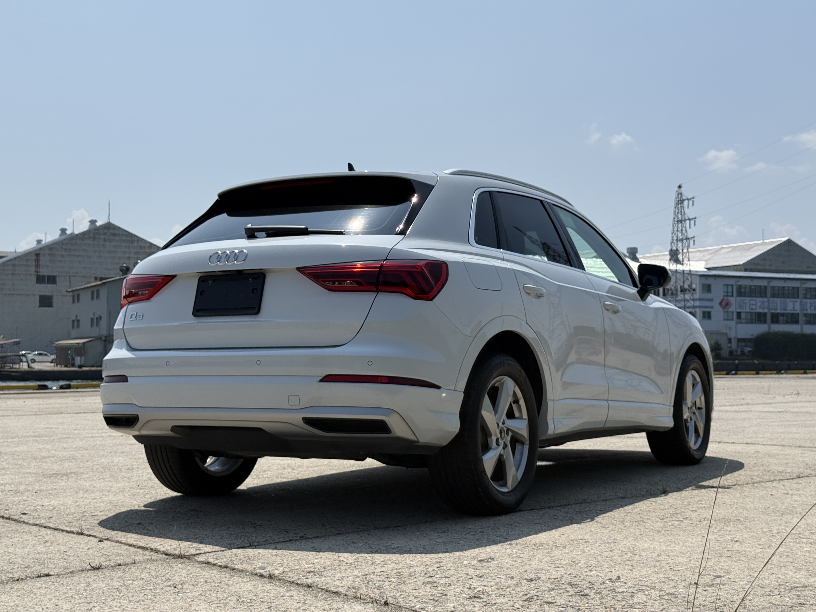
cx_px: 408
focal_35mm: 48
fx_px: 1131
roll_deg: -0.2
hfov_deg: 39.7
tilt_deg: +2.0
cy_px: 306
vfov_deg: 30.3
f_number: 1.78
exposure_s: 1/11364
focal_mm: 6.76
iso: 80
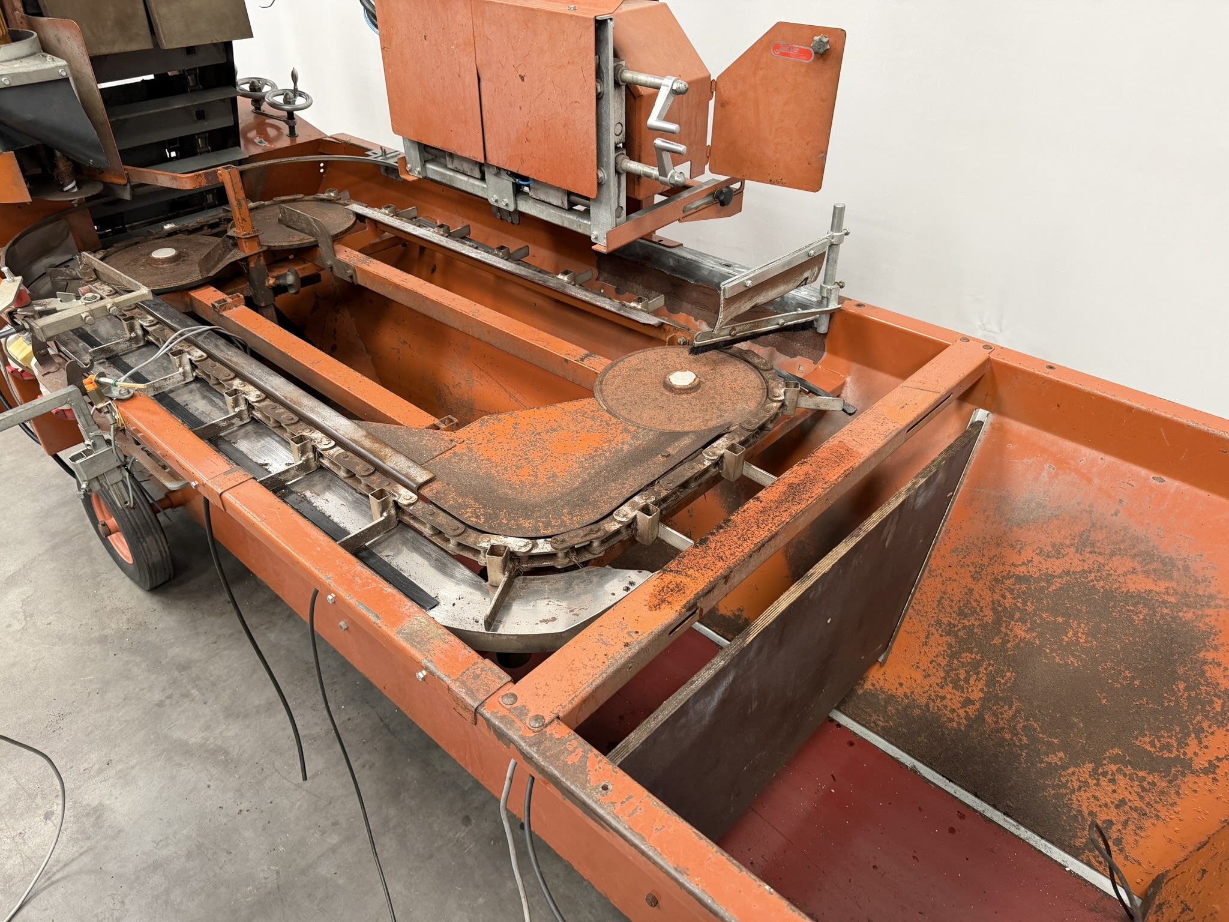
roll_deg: +1.6
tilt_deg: -35.4
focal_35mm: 24
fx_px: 852
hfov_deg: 71.6
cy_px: 461
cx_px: 614
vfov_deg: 56.8
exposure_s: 1/72
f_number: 1.78
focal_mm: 6.76
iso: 200
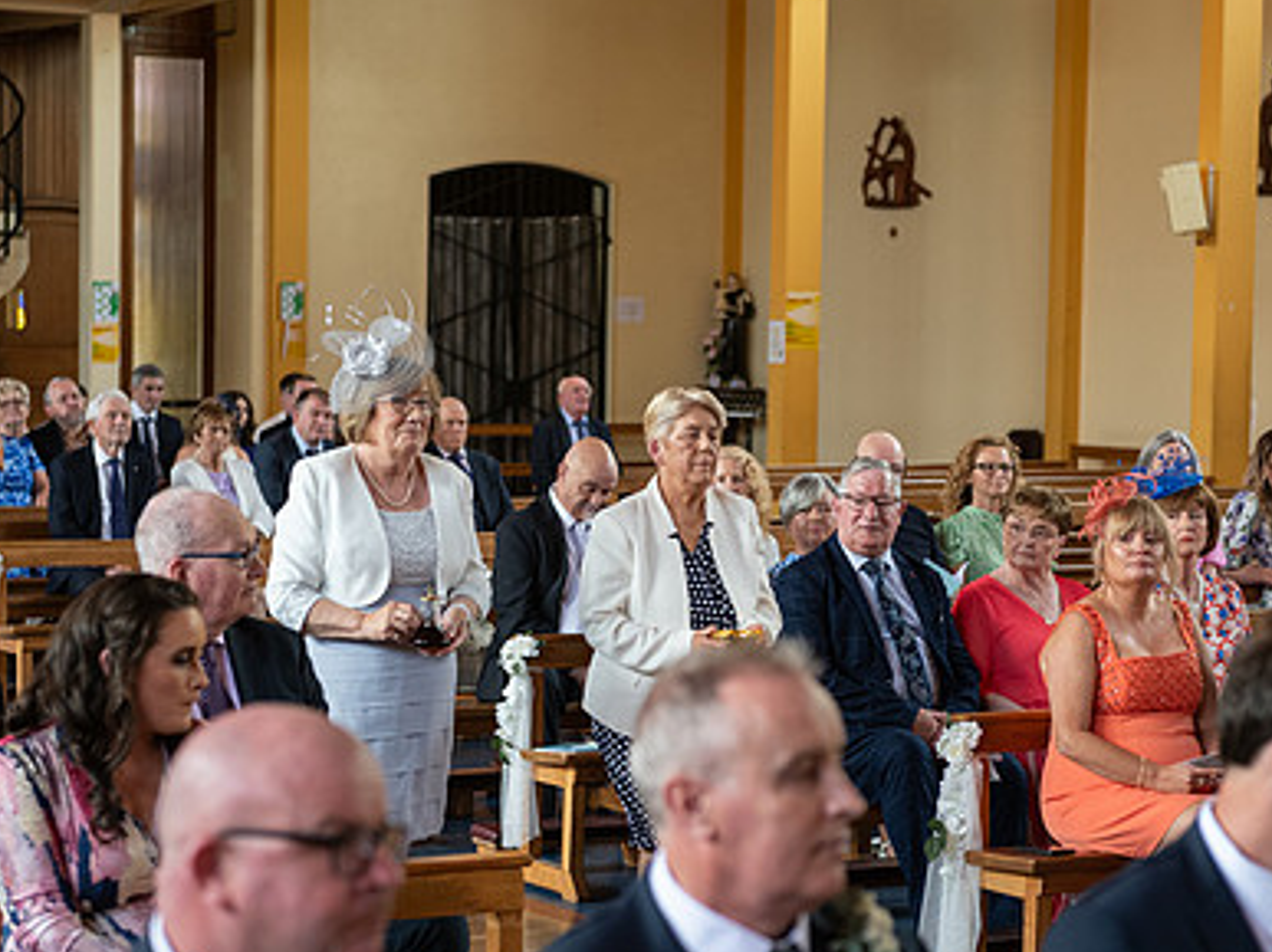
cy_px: 556
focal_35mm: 101
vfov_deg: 14.6
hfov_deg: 19.5
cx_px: 690
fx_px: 3710
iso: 640
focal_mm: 70
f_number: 3.5
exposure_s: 1/160
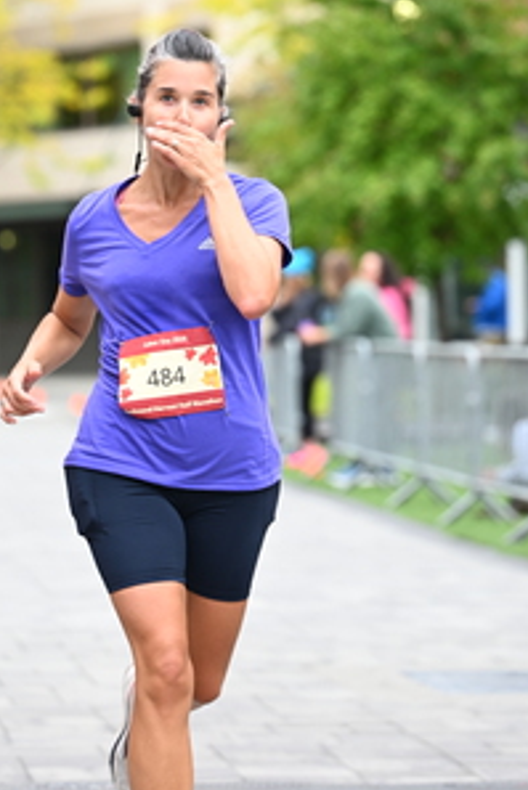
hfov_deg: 7.3
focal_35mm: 188
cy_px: 281
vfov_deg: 10.9
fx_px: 4131
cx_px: 203
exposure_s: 1/1600
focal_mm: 102
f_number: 2.8
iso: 640
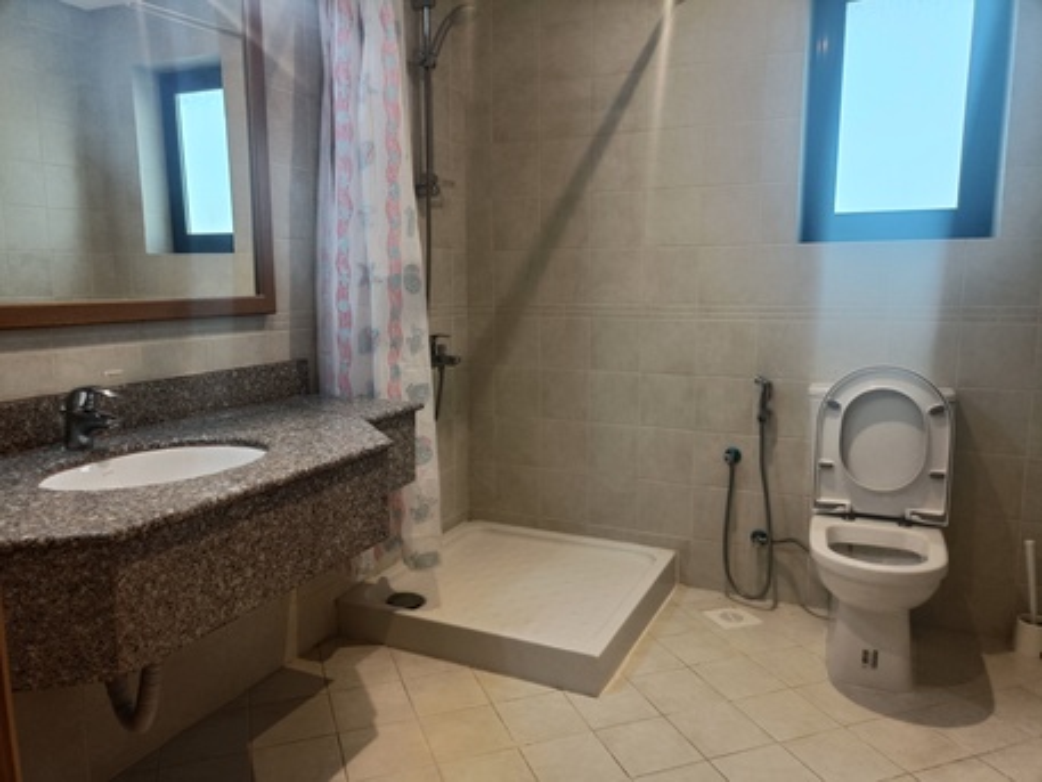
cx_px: 521
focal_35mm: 25
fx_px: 753
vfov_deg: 54.9
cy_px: 391
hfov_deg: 69.4
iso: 856
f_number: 1.7
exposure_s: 1/50
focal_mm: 4.7
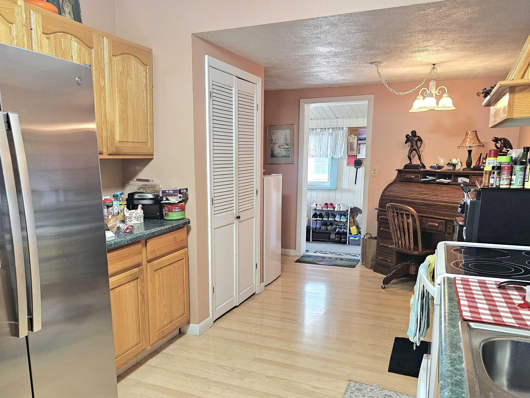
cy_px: 229
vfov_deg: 49.6
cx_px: 222
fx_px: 429
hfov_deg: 63.1
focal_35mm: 28
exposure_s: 1/120
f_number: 1.7
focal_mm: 6.3
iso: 500
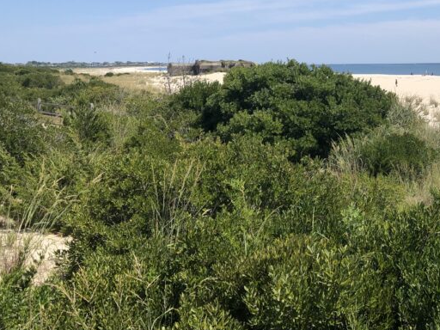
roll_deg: +0.8
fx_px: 712
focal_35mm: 56
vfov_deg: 26.0
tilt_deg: -3.8
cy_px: 109
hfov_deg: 32.1
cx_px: 423
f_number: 1.8
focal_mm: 3.99
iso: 20
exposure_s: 1/2825
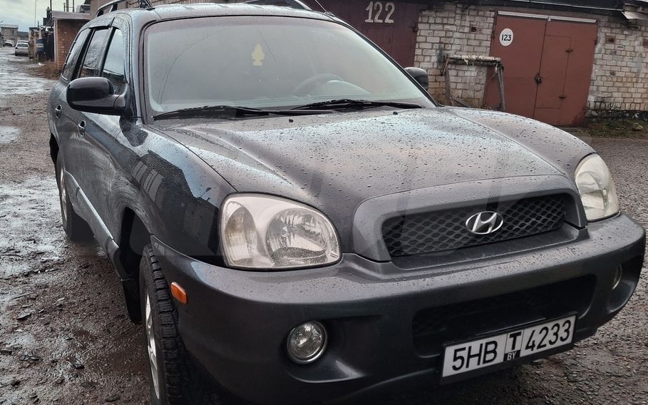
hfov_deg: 54.9
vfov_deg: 36.2
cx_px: 257
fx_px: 618
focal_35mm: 35
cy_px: 178
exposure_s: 1/100
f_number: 1.8
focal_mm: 4.69
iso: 50
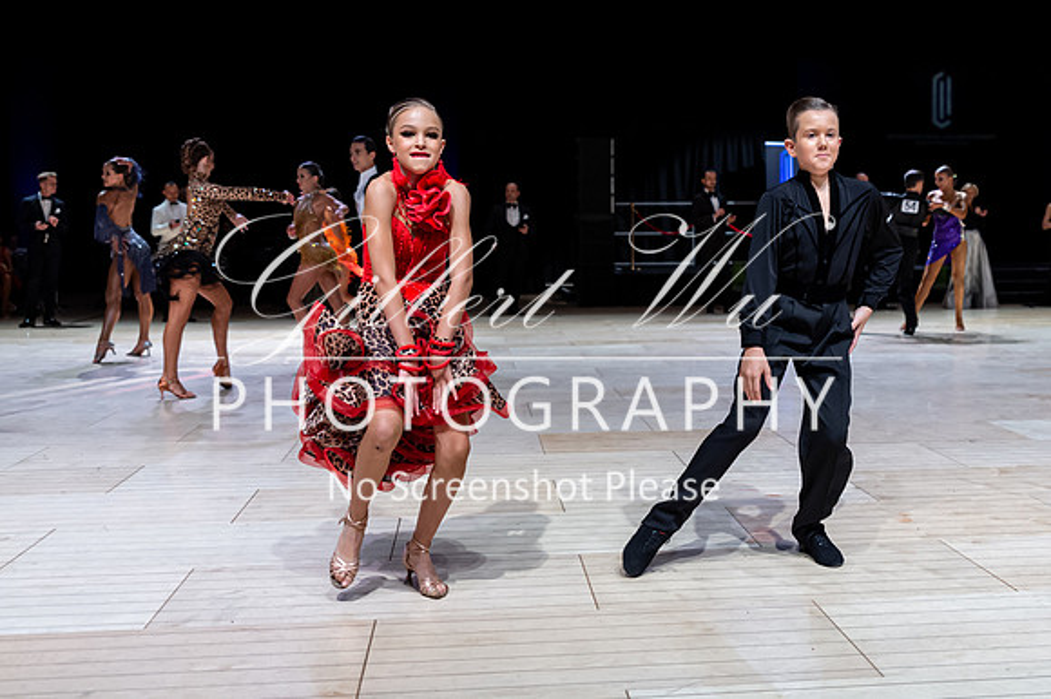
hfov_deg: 47.6
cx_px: 607
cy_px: 298
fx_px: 1187
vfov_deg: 32.8
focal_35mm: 41
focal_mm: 35
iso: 3200
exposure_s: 1/400
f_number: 2.8
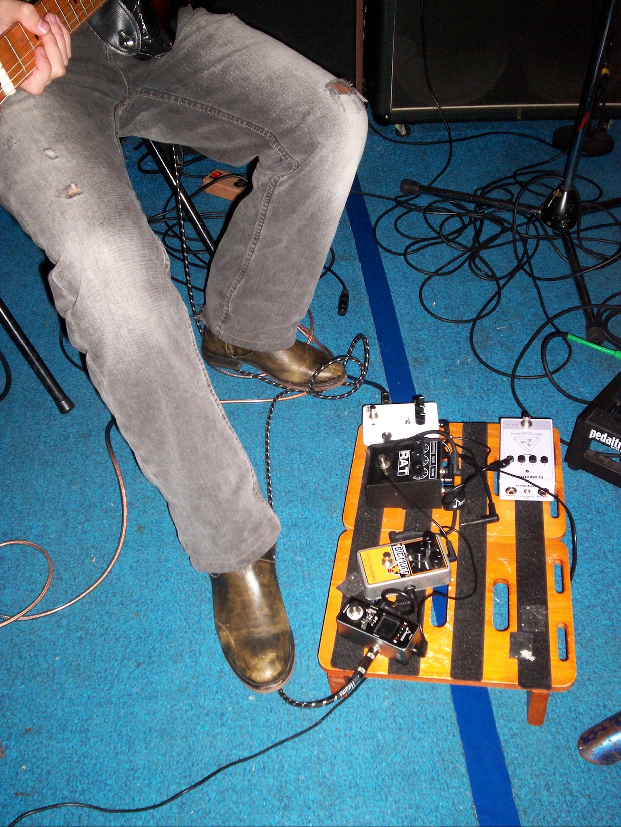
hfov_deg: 39.7
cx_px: 310
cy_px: 414
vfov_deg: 51.4
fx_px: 861
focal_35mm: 36
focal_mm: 5.9
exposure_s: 1/64
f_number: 4.5
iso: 140
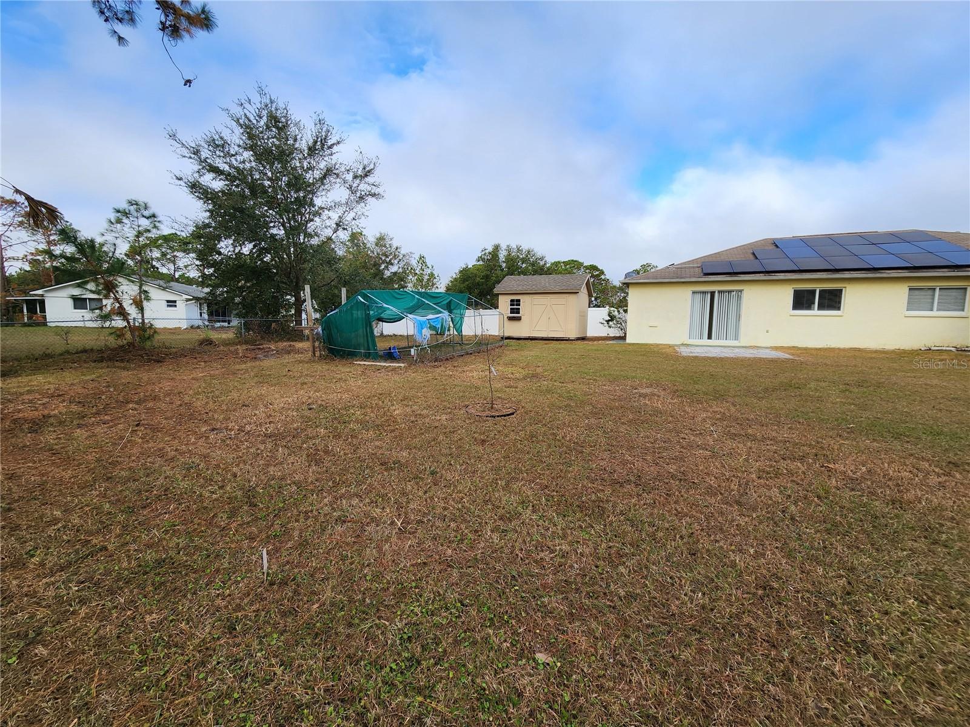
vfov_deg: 89.9
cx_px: 485
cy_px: 364
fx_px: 364
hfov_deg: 106.2
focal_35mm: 13
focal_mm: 2.2
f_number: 2.2
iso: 50
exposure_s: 1/818
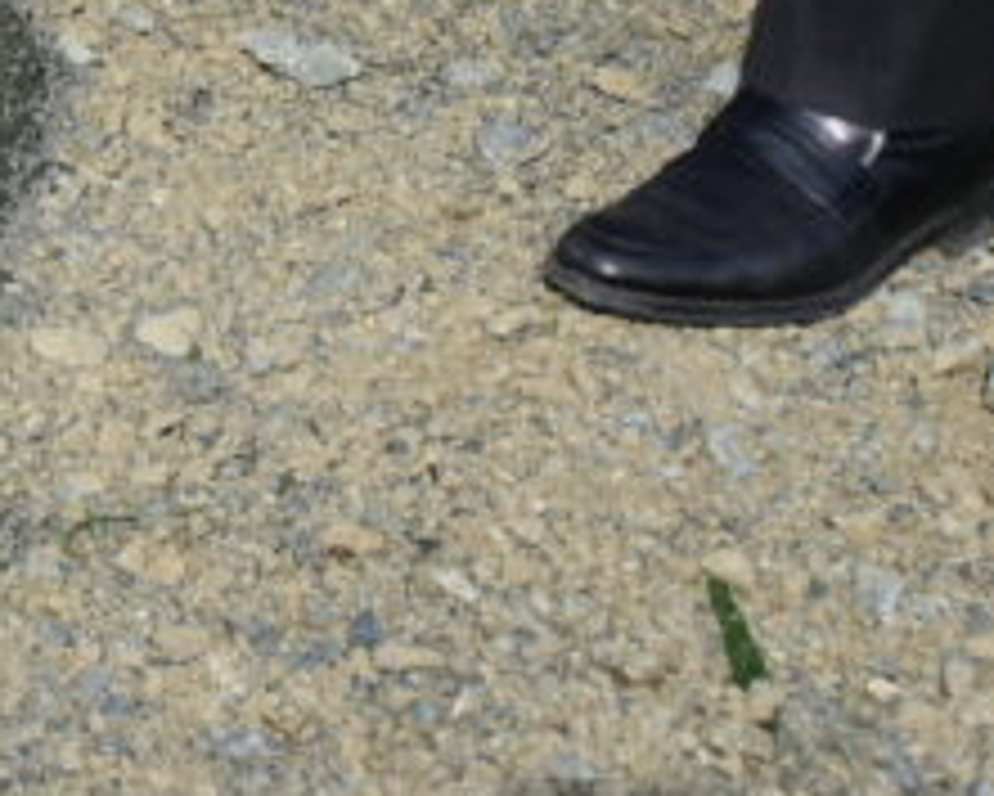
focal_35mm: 159
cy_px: -686
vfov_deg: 9.2
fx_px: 4683
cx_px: -936
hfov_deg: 11.1
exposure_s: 1/400
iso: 100
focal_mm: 25
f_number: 7.1
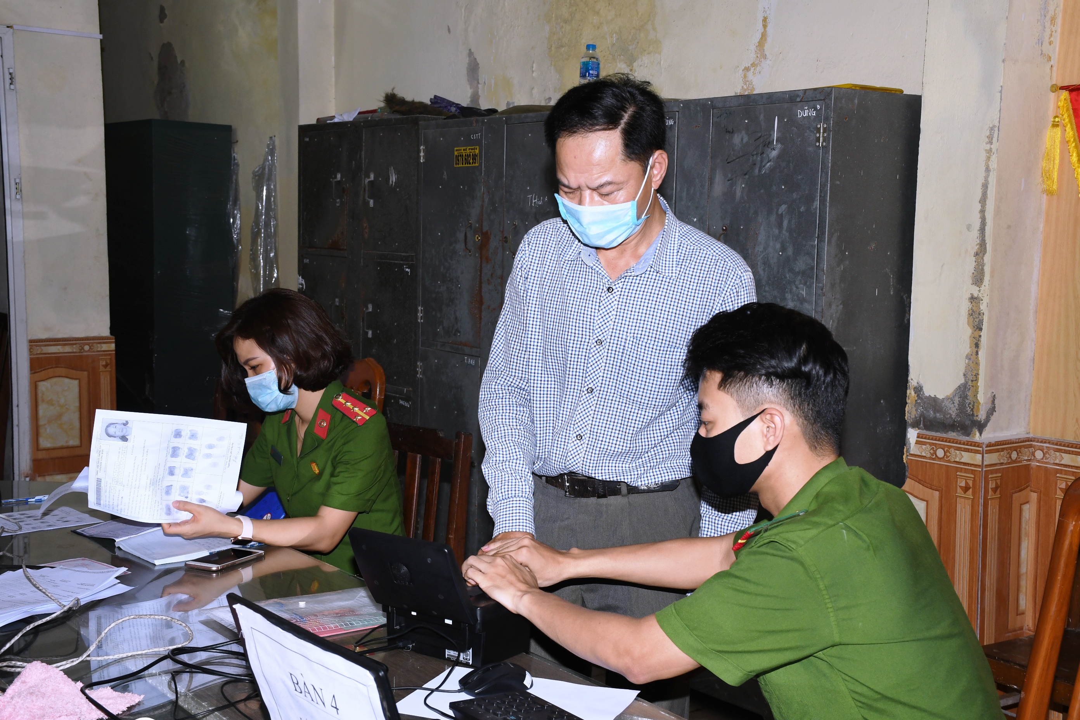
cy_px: 360
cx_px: 540
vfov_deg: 28.1
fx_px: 1440
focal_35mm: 48
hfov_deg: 41.1
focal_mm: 32
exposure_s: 1/200
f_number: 9
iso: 500
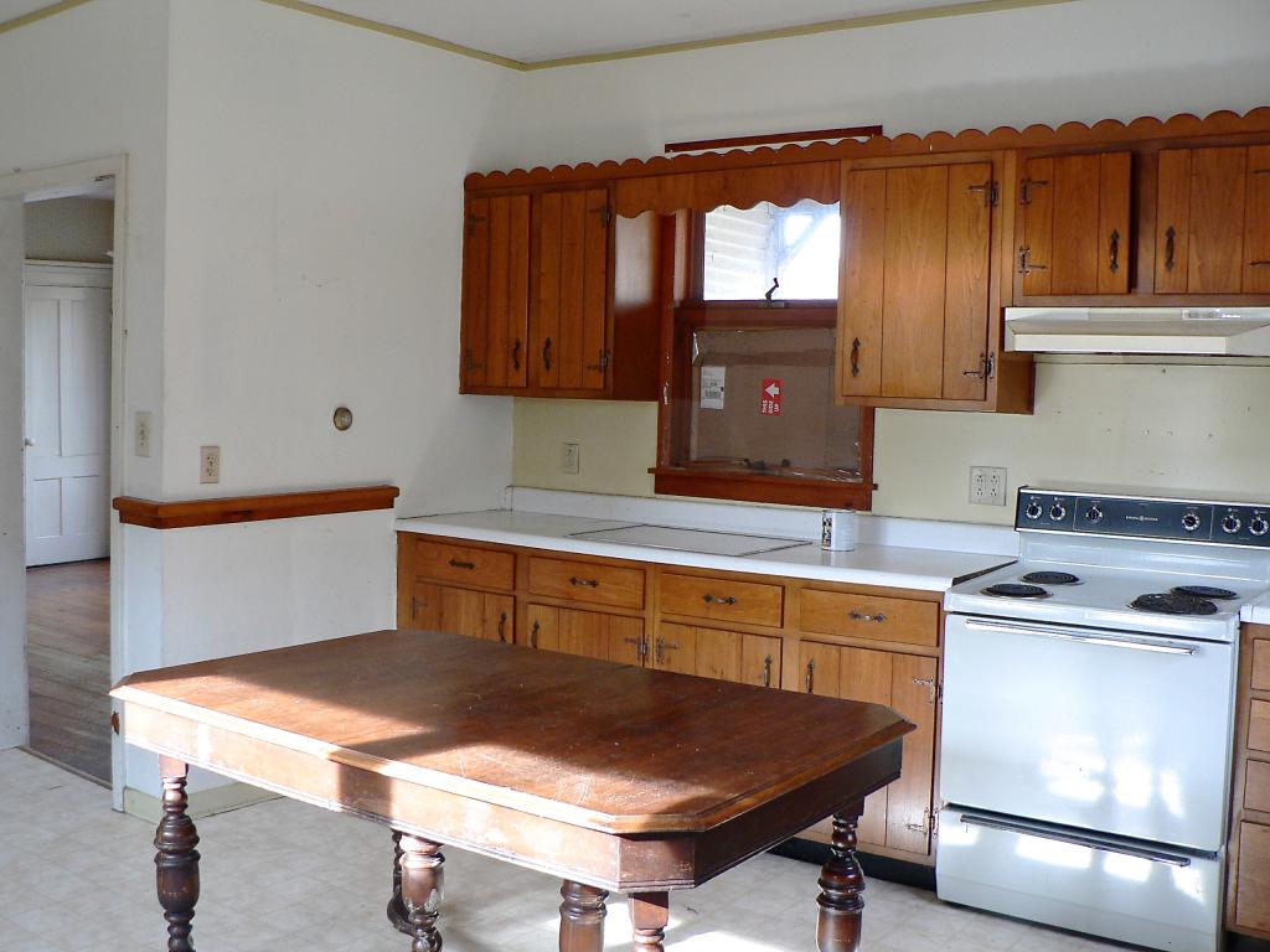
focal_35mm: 36
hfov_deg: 51.4
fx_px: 1321
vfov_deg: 39.7
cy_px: 476
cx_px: 635
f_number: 2.8
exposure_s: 1/30
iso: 100
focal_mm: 6
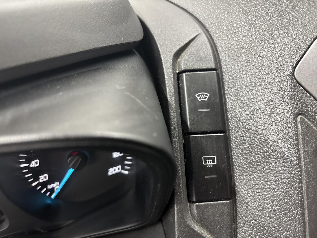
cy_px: 119
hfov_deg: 67.3
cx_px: 158
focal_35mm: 26
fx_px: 238
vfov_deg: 53.1
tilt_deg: -47.9
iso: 500
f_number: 1.6
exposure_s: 1/50
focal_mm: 5.96
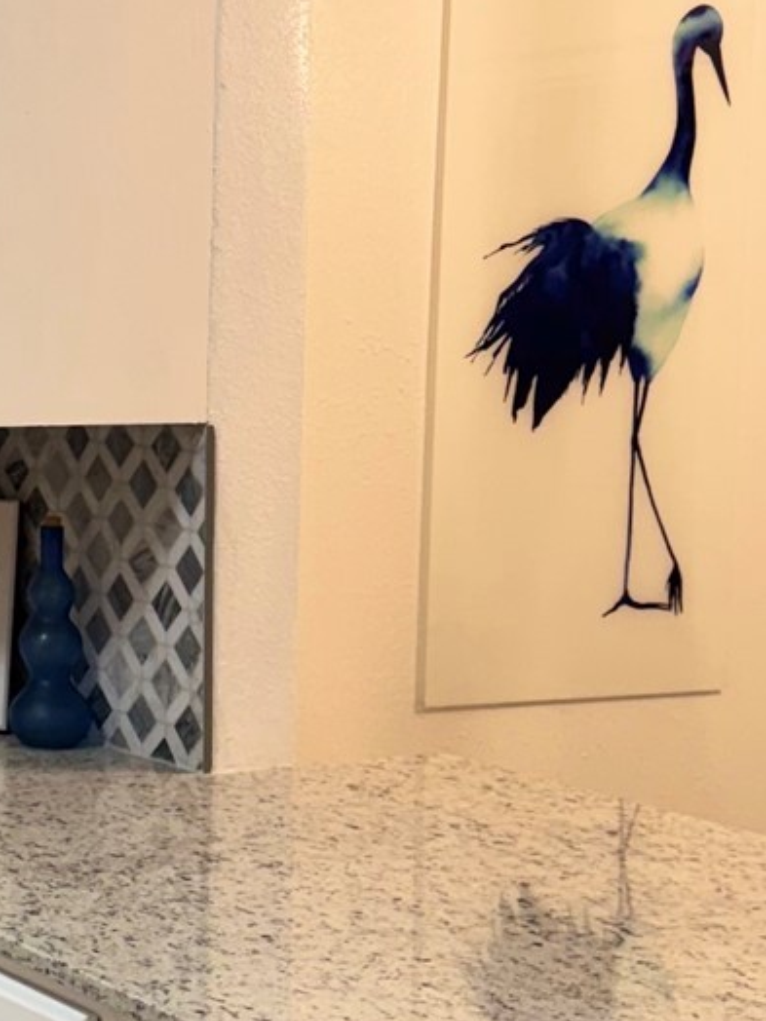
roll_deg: -0.4
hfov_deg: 15.8
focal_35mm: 88
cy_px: 491
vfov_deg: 22.3
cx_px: -292
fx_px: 2596
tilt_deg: -5.8
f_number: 1.78
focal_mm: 6.76
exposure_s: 1/120
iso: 160
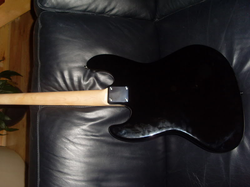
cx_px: 125
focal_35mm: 38
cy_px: 94
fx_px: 274
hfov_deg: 49.0
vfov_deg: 37.7
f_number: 3
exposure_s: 1/45
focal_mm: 6.3
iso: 100
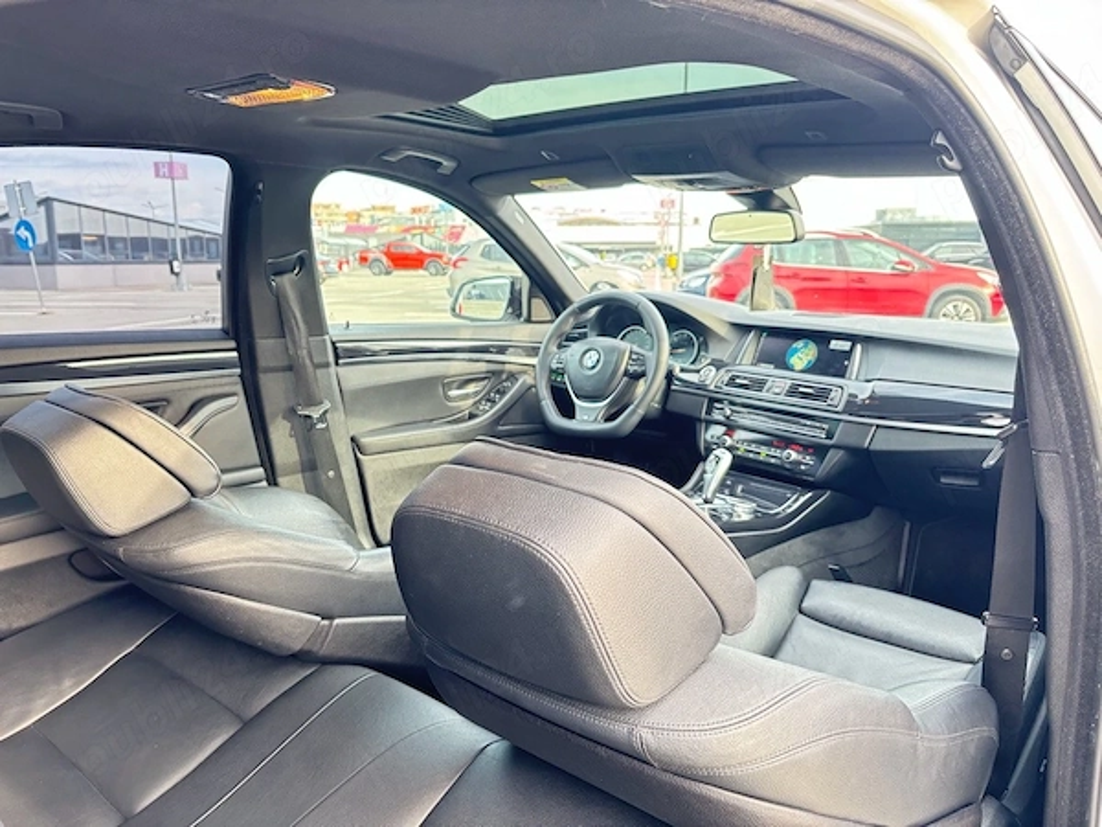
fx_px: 828
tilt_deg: -10.8
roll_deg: -0.2
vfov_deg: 53.1
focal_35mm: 26
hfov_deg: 67.3
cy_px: 414
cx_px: 551
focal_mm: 5.96
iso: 125
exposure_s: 1/76
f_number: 1.6
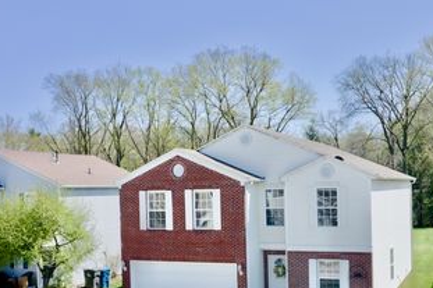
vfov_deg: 29.5
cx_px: 265
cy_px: 208
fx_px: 541
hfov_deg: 43.4
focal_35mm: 45
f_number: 5
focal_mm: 10.26
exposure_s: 1/80
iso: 100
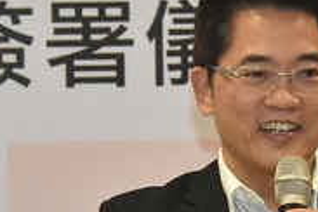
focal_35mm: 471
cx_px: 219
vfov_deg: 2.9
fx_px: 4160
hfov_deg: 4.4
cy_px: 179
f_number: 5.6
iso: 1600
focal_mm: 82
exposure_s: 1/160
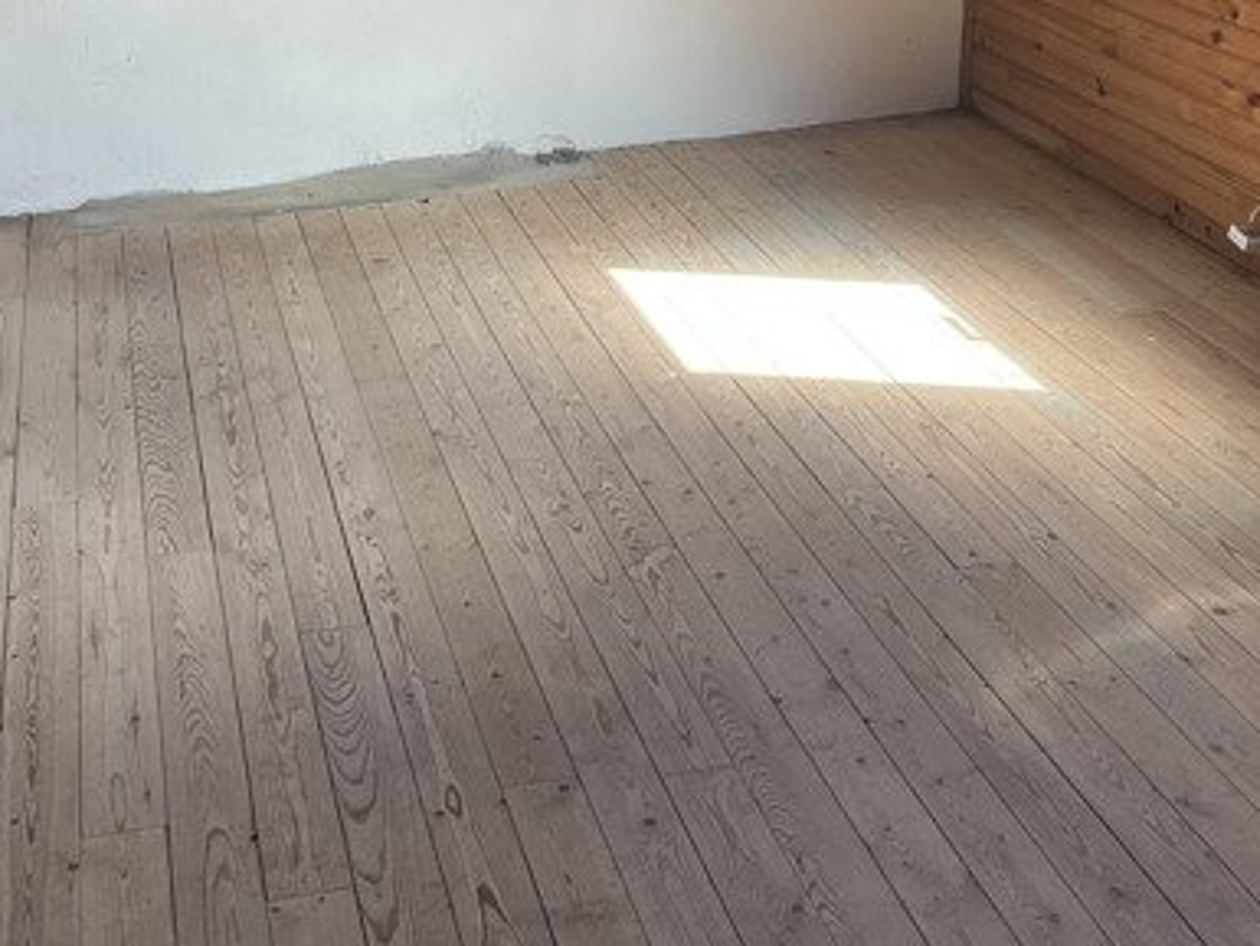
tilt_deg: -12.9
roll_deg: -1.9
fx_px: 1966
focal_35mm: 54
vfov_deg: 25.9
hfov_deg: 35.5
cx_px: 641
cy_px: 49
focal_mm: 5.1
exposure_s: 1/121
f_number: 1.6
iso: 64
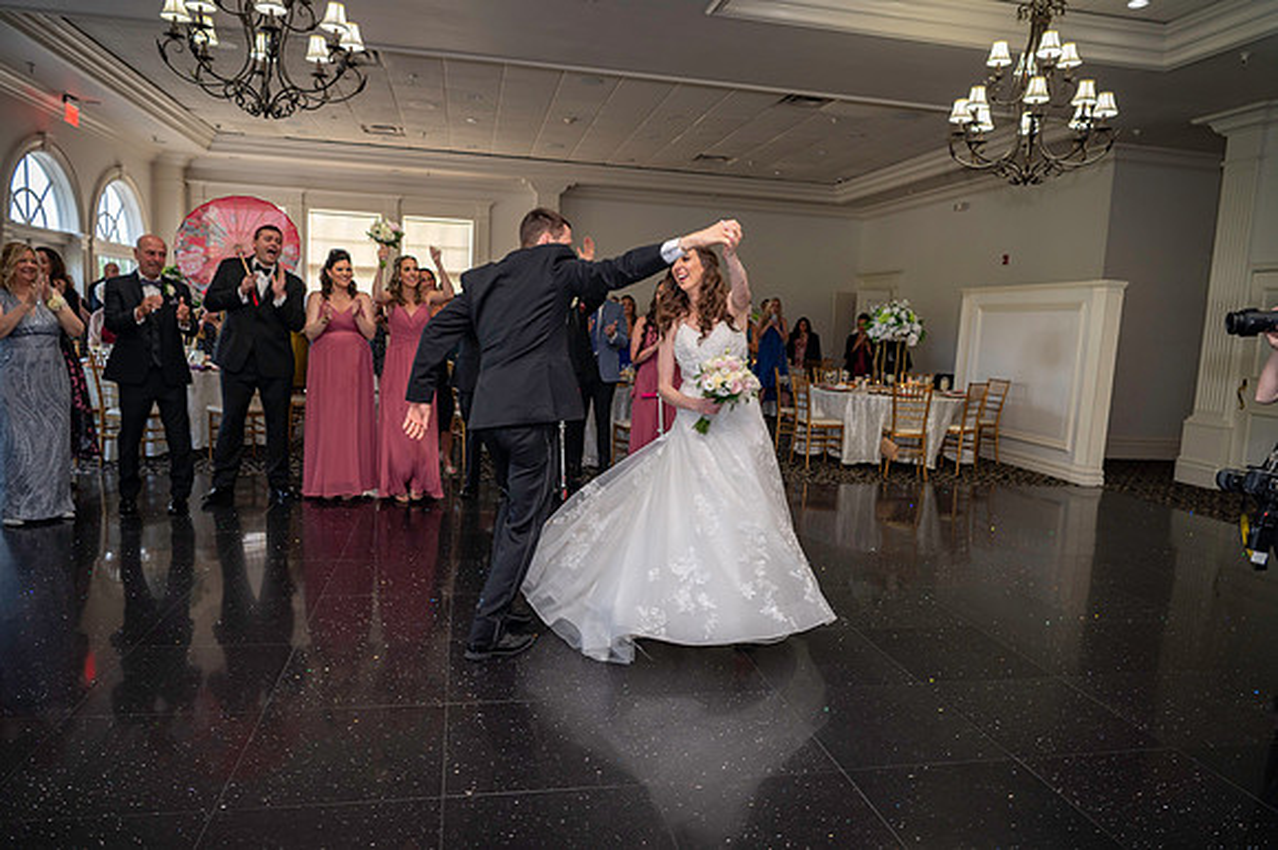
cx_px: 639
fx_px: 851
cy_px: 425
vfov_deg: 53.1
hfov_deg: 73.8
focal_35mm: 24
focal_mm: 24
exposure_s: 1/100
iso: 800
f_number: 3.5
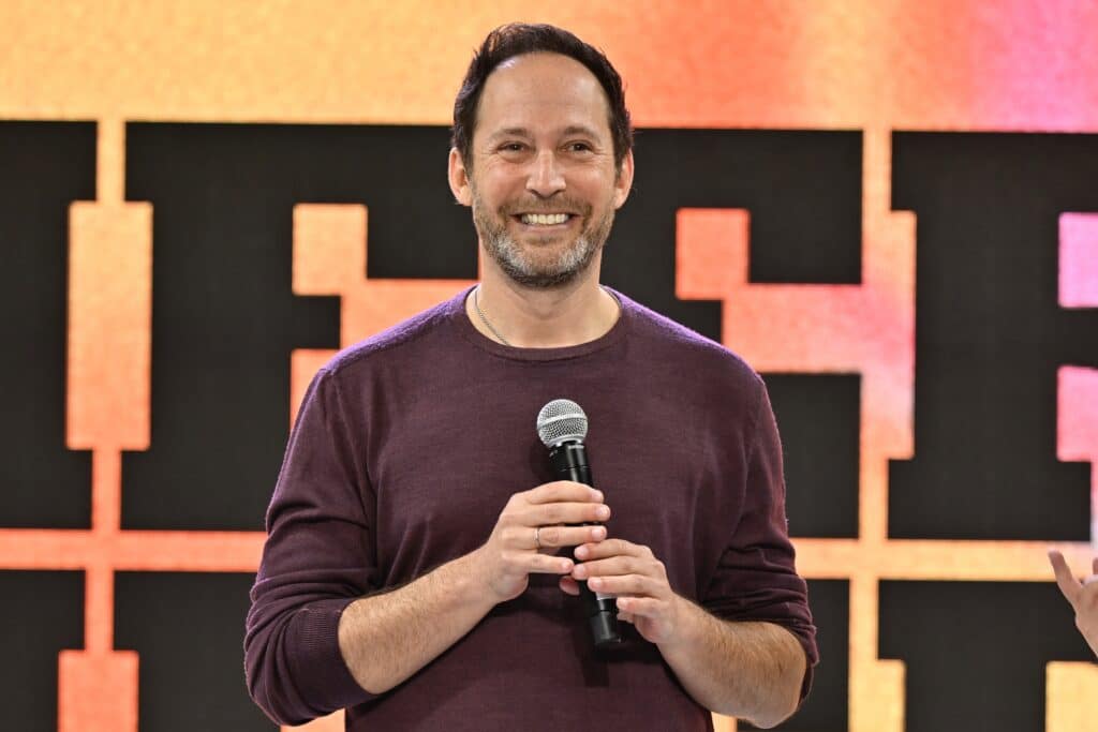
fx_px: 5948
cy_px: 366
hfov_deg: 10.5
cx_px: 549
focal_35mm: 195
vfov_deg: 7.0
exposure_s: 1/320
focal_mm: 195
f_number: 4
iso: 400
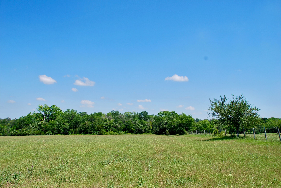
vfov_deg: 40.1
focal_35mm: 33
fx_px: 258
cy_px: 94
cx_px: 140
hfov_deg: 57.2
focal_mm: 22
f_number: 8
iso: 100
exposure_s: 1/250
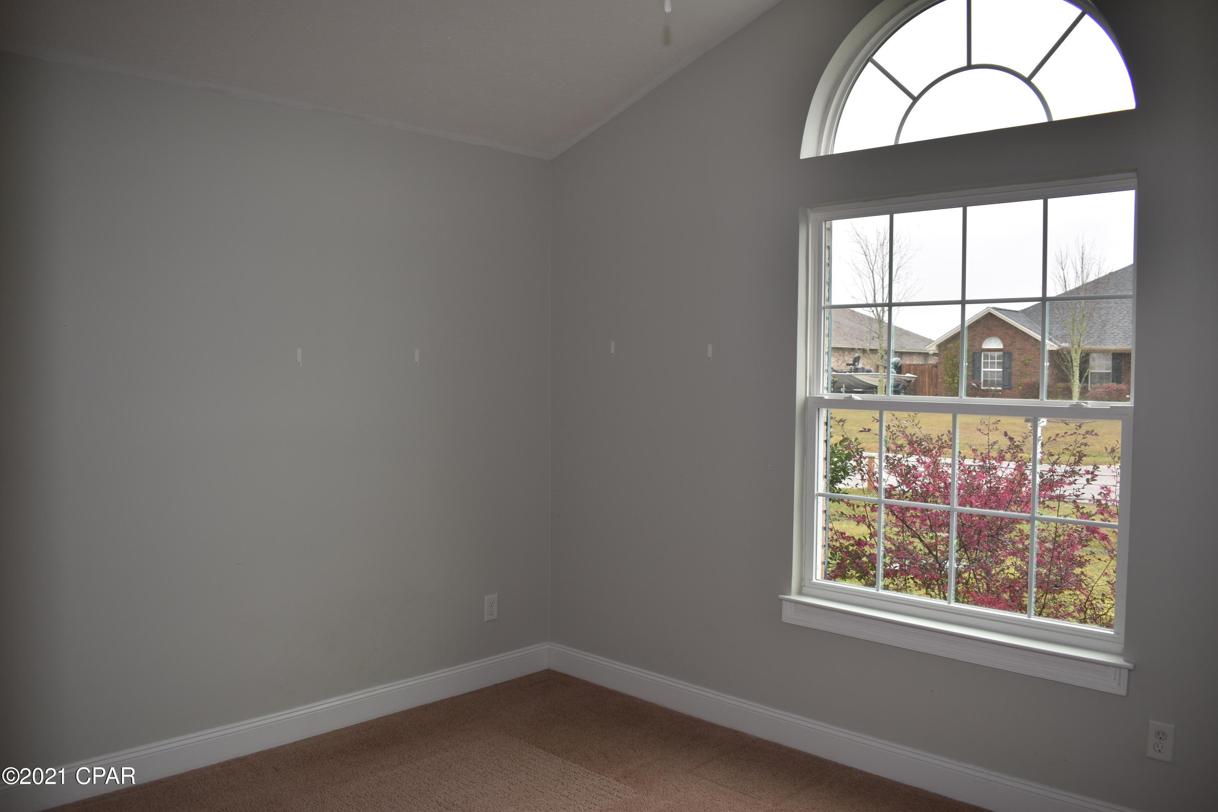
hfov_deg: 67.4
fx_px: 913
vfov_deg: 47.9
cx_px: 609
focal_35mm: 27
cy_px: 406
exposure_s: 1/100
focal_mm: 18
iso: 100
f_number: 4.5
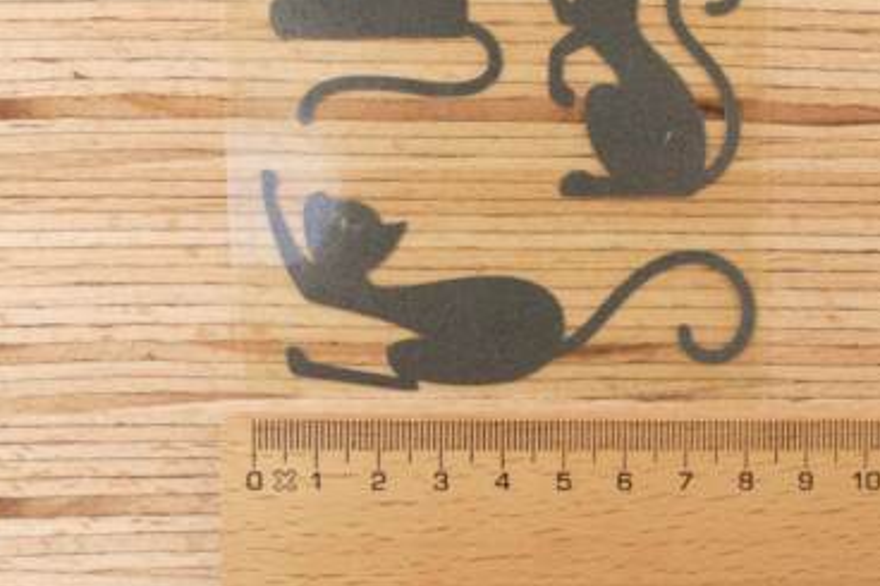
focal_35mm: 41
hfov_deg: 46.9
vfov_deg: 32.5
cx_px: 562
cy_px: 240
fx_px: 1002
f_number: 8
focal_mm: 10.6
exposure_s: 1/80
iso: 1250
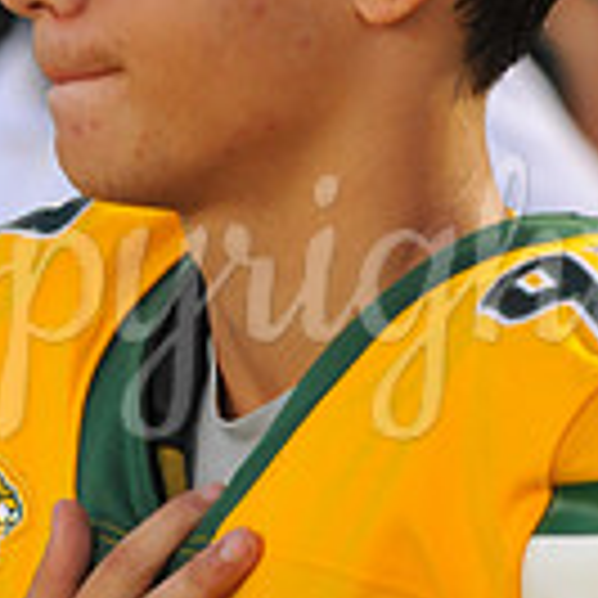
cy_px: 283
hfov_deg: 2.4
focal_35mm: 742
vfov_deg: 2.4
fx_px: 14502
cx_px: 207
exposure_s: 1/100
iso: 2000
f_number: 6.3
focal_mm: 200
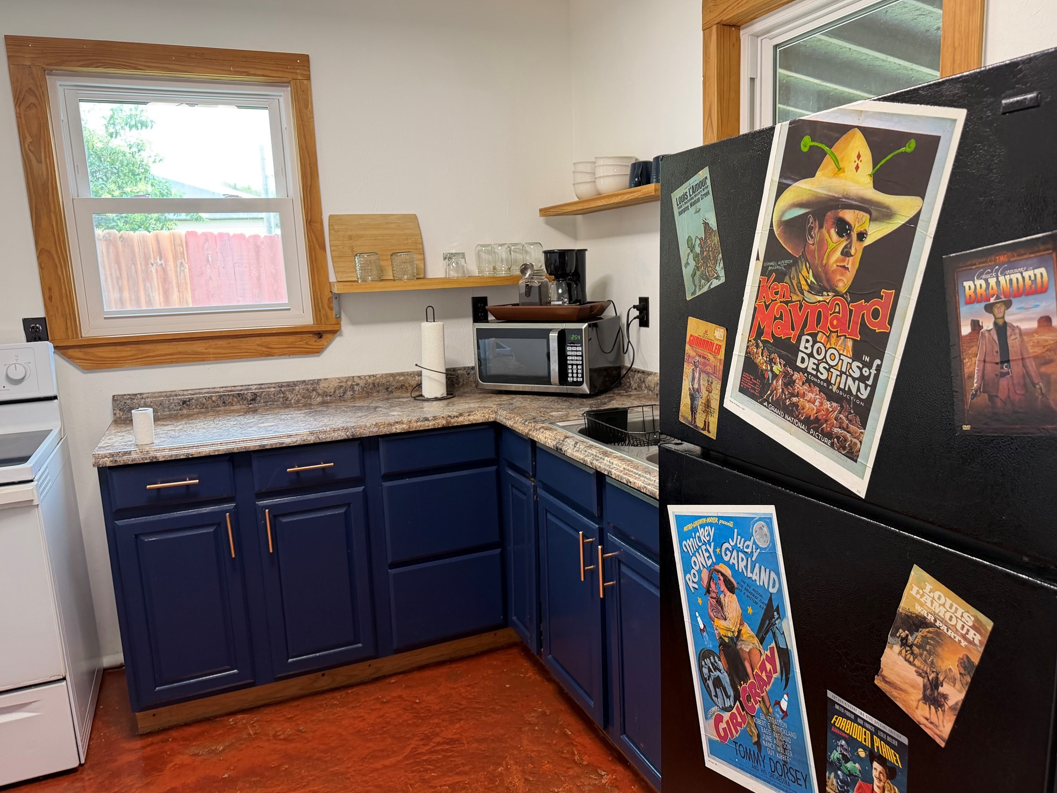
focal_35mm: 25
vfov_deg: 54.9
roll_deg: +3.4
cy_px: 398
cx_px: 547
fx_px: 763
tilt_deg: -10.3
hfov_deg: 69.4
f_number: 1.78
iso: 160
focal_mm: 6.76
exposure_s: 1/60
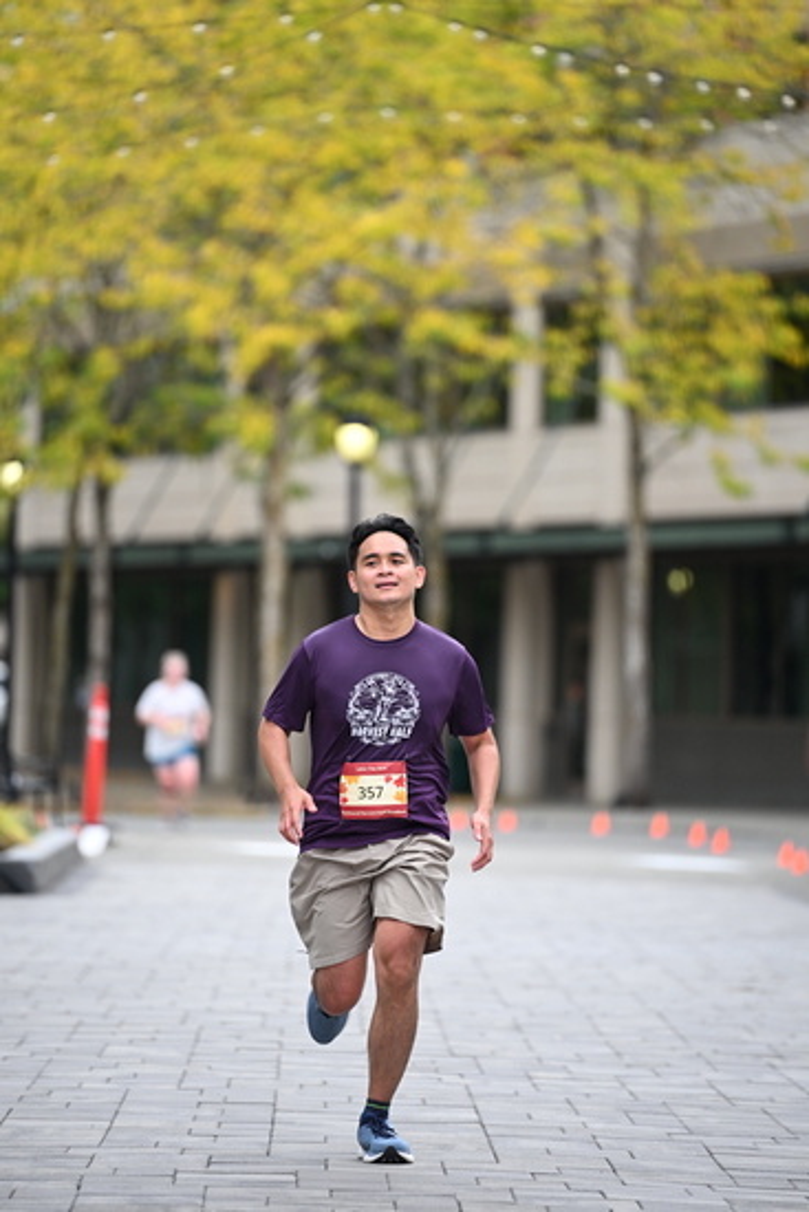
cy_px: 606
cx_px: 404
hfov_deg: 6.9
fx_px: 6737
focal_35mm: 200
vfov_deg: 10.3
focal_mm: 200
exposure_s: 1/2000
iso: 640
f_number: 2.8
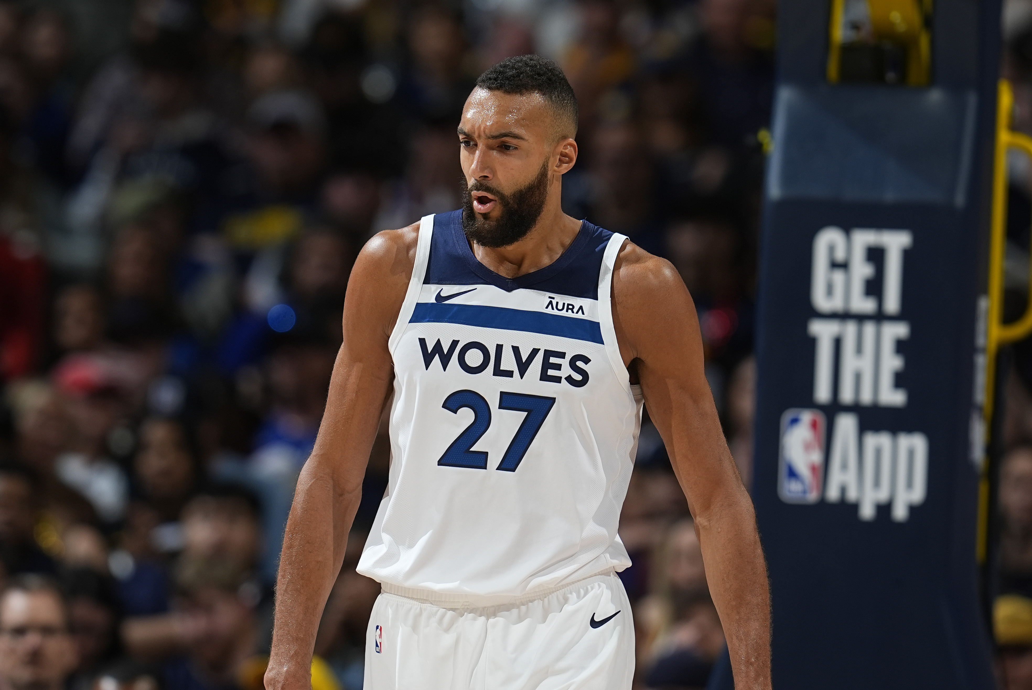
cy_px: 345
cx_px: 516
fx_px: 17215
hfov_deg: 3.4
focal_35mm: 600
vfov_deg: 2.3
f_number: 3.5
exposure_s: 1/1250
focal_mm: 400
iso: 400
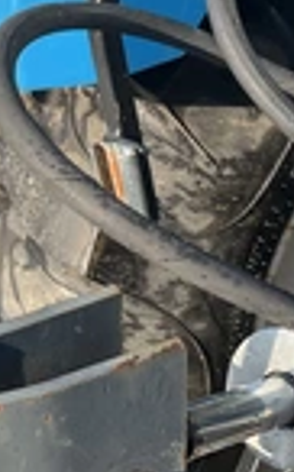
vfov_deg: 24.6
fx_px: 1079
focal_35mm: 84
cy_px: 288
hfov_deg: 13.9
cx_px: 517
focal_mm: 3
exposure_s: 1/358
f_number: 1.8
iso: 25
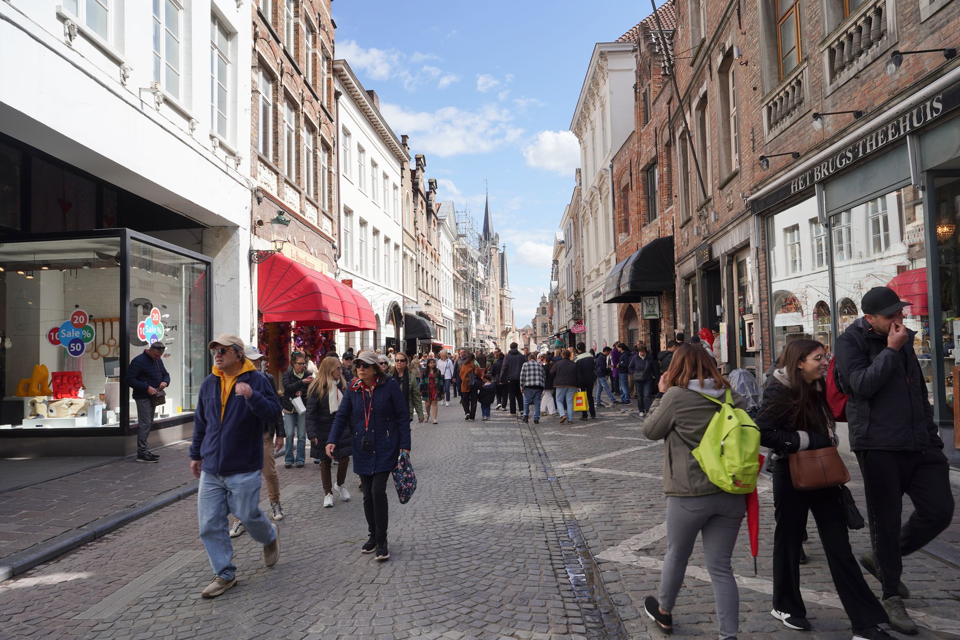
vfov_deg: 53.1
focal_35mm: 24
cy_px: 320
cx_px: 480
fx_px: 640
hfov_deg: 73.7
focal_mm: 24
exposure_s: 1/100
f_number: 13
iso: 100
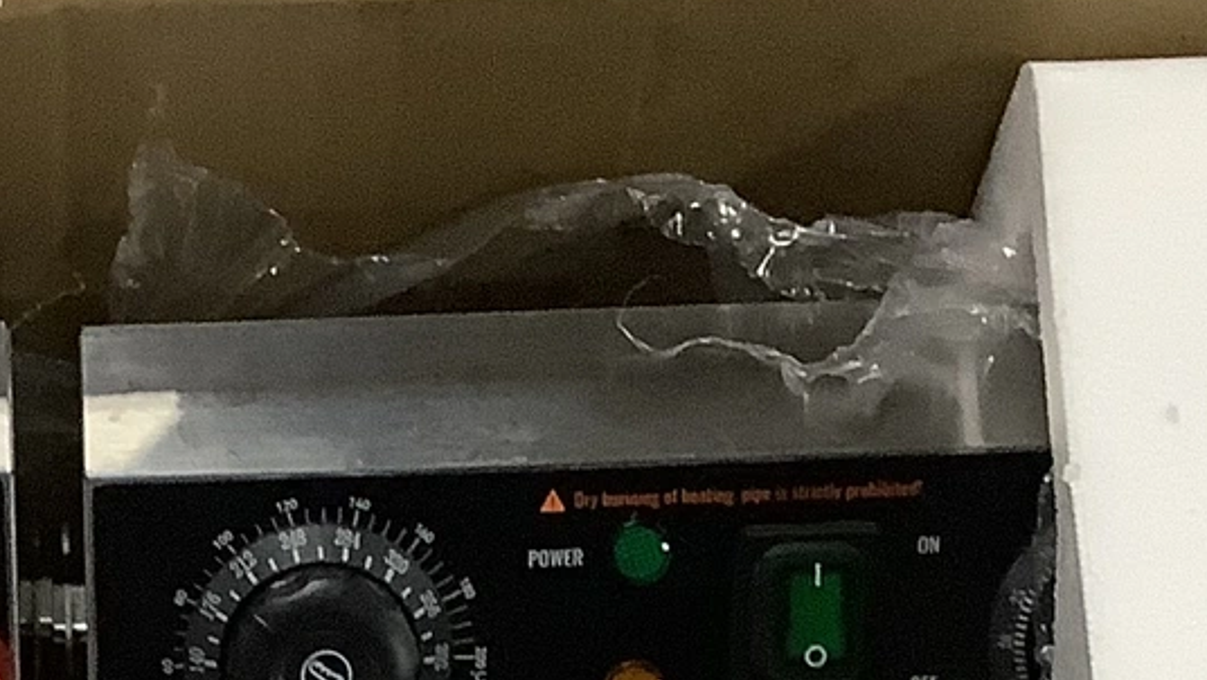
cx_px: -7
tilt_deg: -71.7
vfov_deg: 9.1
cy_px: 1295
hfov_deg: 16.6
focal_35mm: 126
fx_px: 4034
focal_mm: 3.3
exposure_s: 1/60
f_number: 2.4
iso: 160
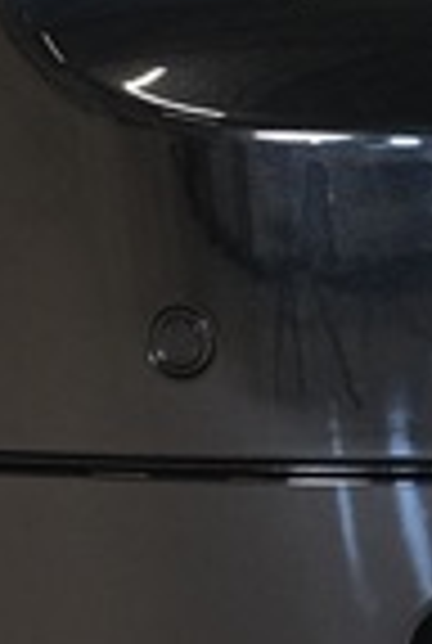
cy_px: -540
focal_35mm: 723
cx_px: 724
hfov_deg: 1.9
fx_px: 12950
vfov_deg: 2.8
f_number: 4
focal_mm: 42.5
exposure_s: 1/25
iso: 500
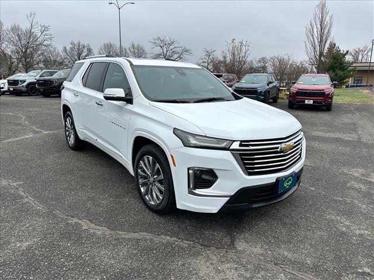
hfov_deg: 71.6
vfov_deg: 56.8
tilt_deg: -12.6
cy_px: 140
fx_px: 259
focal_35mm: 24
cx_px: 187
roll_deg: -0.2
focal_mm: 6.86
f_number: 1.78
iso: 80
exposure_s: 1/2353
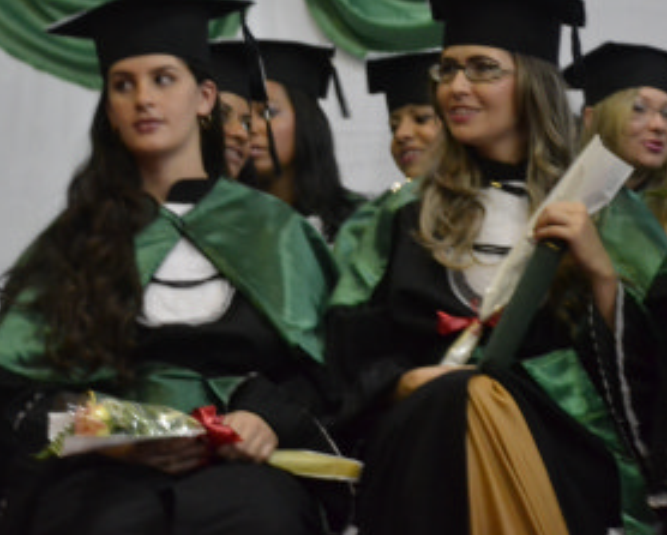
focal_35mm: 177
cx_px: 437
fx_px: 3498
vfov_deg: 8.7
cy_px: 205
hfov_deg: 10.9
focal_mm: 70
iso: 3200
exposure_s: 1/20
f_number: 5.3
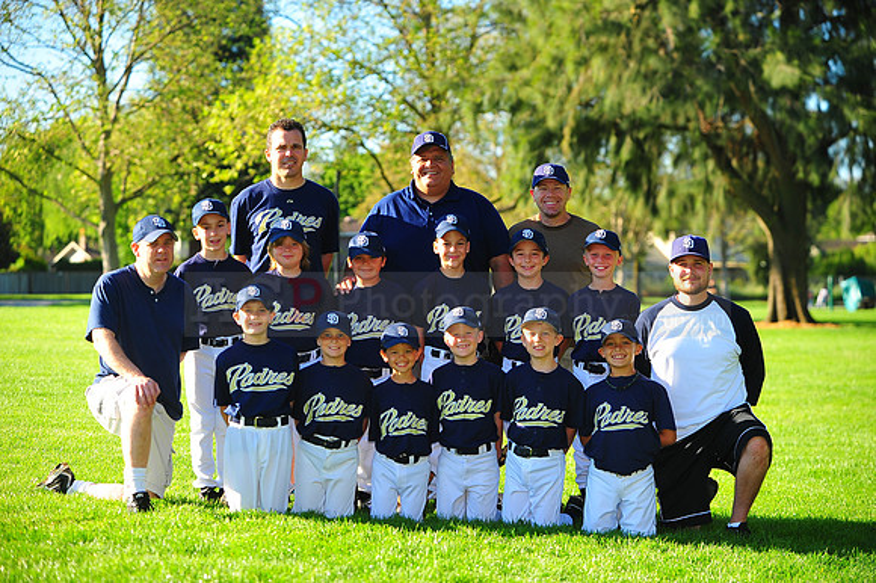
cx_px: 438
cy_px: 292
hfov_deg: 20.4
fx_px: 2432
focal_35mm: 100
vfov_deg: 13.7
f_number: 4
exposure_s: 1/640
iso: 200
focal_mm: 100
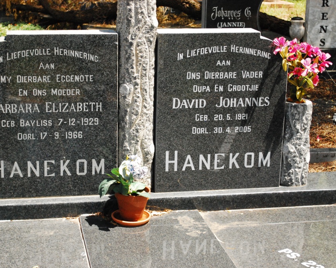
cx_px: 143
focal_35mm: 68
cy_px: 134
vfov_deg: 22.5
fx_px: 676
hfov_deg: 27.9
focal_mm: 40
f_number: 5.3
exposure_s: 1/2500
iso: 1600
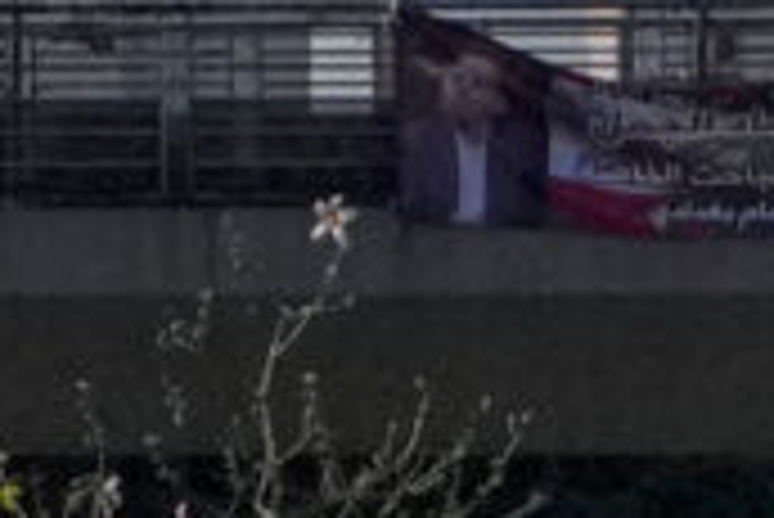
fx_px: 8973
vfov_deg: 3.2
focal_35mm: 417
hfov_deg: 4.8
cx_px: -1202
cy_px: -914
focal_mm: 70
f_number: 3.5
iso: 1600
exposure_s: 1/32000
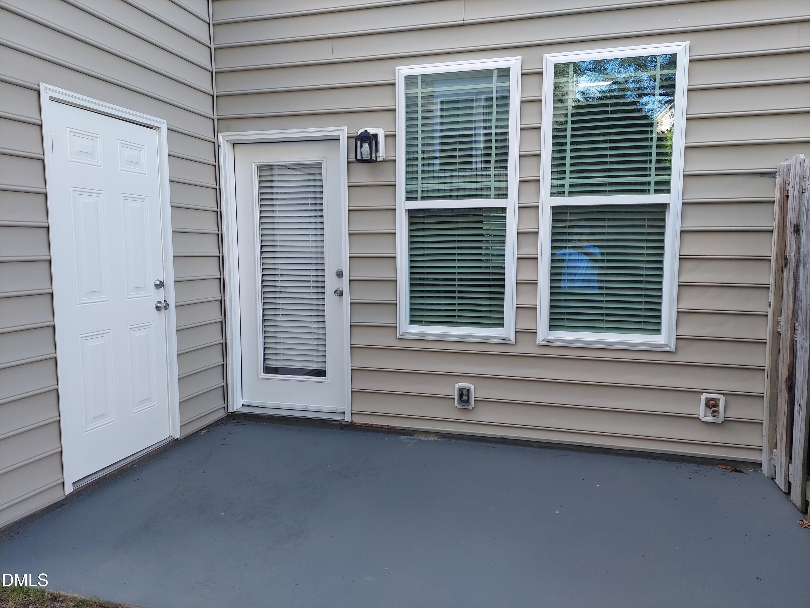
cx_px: 405
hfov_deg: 71.6
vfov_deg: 56.8
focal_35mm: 24
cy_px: 304
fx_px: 562
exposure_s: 1/120
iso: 50
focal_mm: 5.23
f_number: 1.8
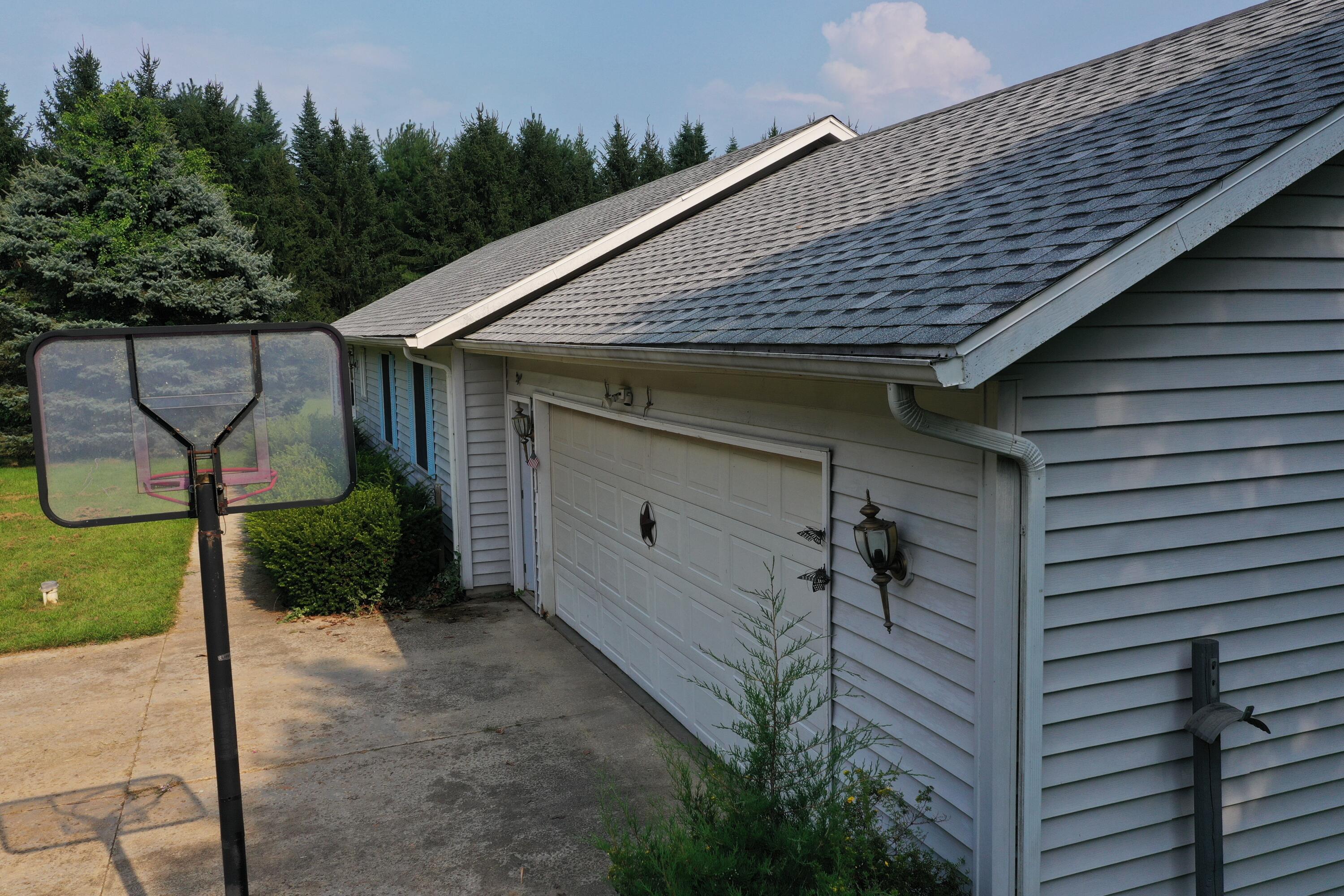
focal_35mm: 28
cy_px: 448
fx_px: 1045
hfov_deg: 65.5
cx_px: 672
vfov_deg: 46.4
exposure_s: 1/500
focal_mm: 10.26
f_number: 5.6
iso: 100
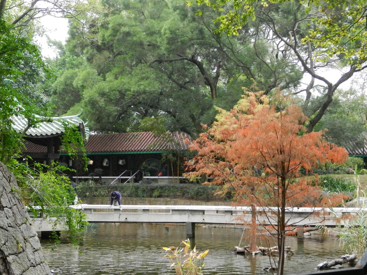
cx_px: 184
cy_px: 138
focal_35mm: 53
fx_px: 562
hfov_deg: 36.2
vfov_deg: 27.5
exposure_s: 1/200
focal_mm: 9.4
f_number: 4.4
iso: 640
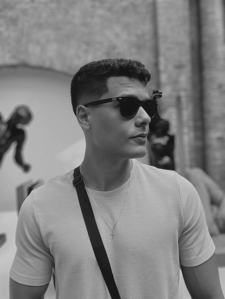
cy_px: 150
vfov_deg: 60.0
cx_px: 112
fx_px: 260
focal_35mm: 30
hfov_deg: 46.8
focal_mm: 2.71
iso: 32
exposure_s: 1/121
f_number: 2.2
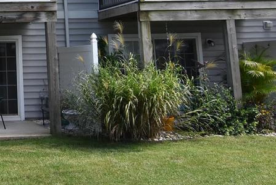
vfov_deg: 22.4
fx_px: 445
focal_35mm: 58
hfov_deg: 29.8
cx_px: -50
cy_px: -5
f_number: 11
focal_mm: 12
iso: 800
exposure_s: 1/500
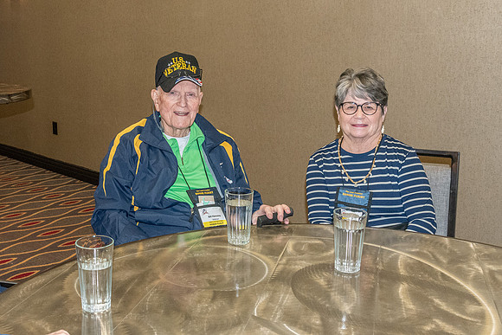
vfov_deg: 30.8
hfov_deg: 44.6
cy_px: 150
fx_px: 607
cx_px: 191
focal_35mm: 44
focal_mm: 31
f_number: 6.3
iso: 6400
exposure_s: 1/125
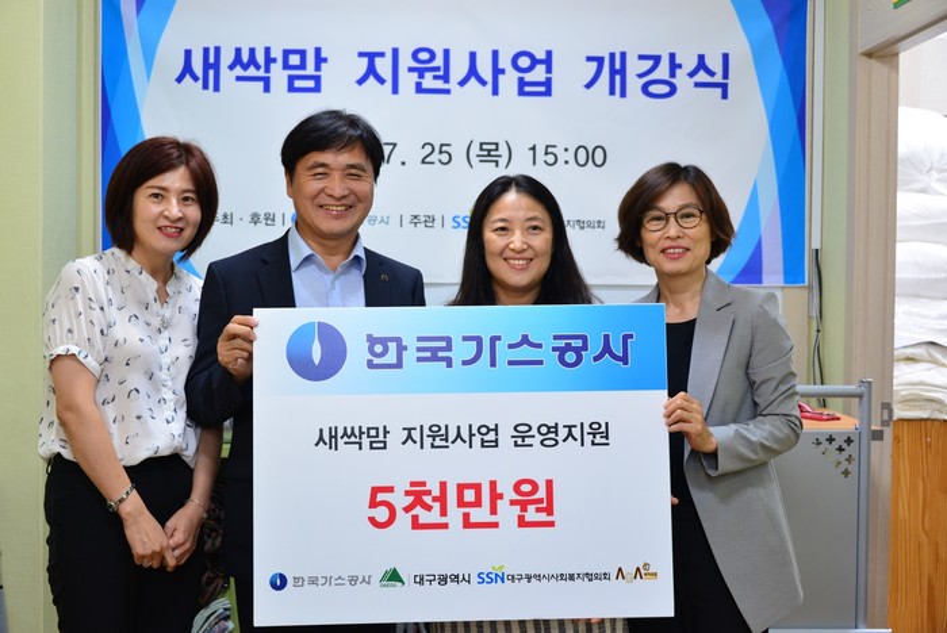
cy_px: 316
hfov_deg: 43.6
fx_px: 1185
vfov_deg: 29.9
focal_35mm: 45
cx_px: 474
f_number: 4.2
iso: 1100
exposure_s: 1/50
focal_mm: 45
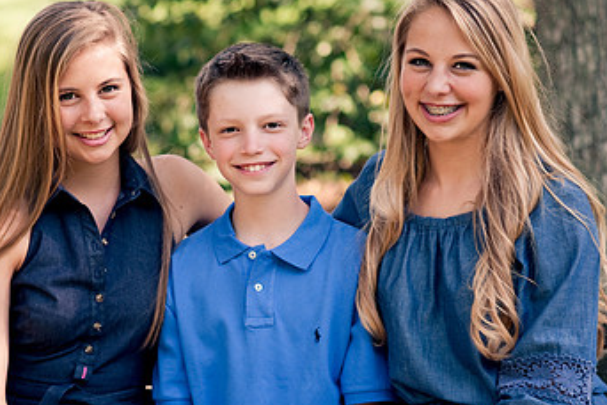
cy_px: 220
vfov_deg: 9.5
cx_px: 277
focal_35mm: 144
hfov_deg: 14.2
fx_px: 2428
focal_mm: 85
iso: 200
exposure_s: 1/200
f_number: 3.5
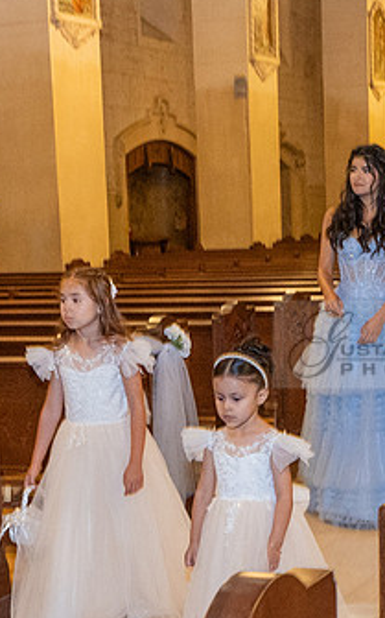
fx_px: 1345
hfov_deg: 16.3
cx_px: 214
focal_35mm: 80
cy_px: 464
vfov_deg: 25.5
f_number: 2.8
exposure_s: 1/125
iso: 800
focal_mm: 14
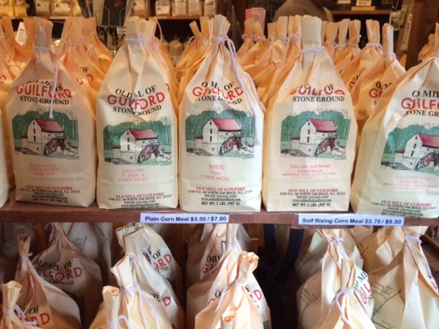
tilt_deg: -17.7
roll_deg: +1.1
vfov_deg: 38.6
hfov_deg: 49.6
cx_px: 164
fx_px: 469
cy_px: 164
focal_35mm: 37
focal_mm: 4.15
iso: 80
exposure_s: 1/30
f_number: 2.2
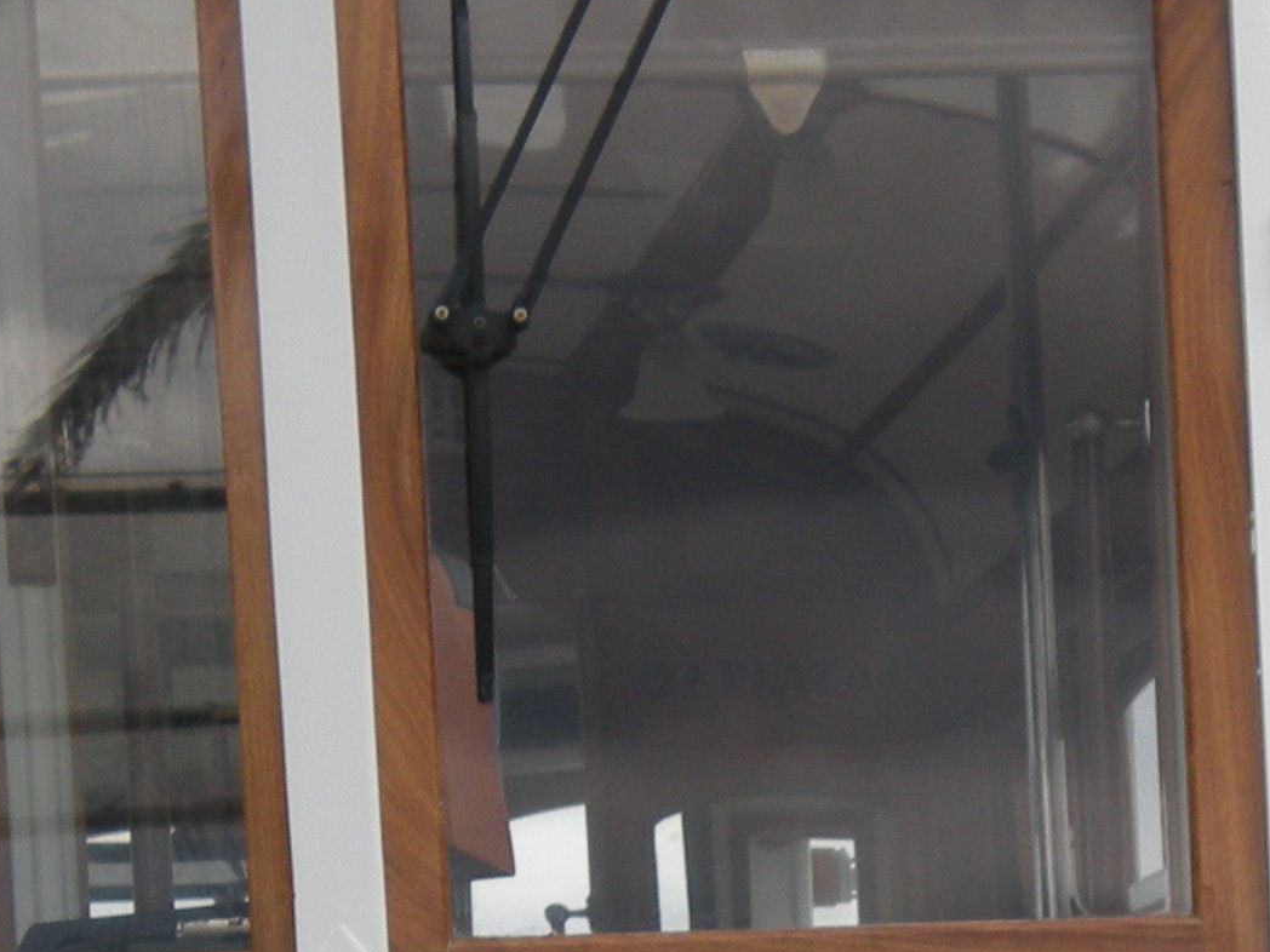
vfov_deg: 6.8
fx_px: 7961
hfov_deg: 9.1
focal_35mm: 217
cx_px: 1009
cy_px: 1383
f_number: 4.6
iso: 64
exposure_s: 1/223
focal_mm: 12.3
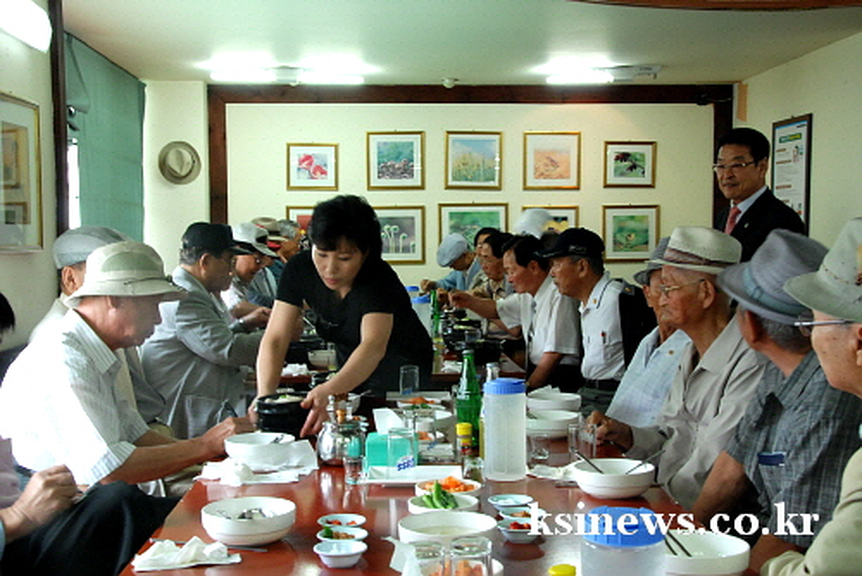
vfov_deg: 29.0
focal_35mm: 46
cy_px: 288
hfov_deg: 42.3
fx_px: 1114
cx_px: 431
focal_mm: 31
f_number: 13
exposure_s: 1/13
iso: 800
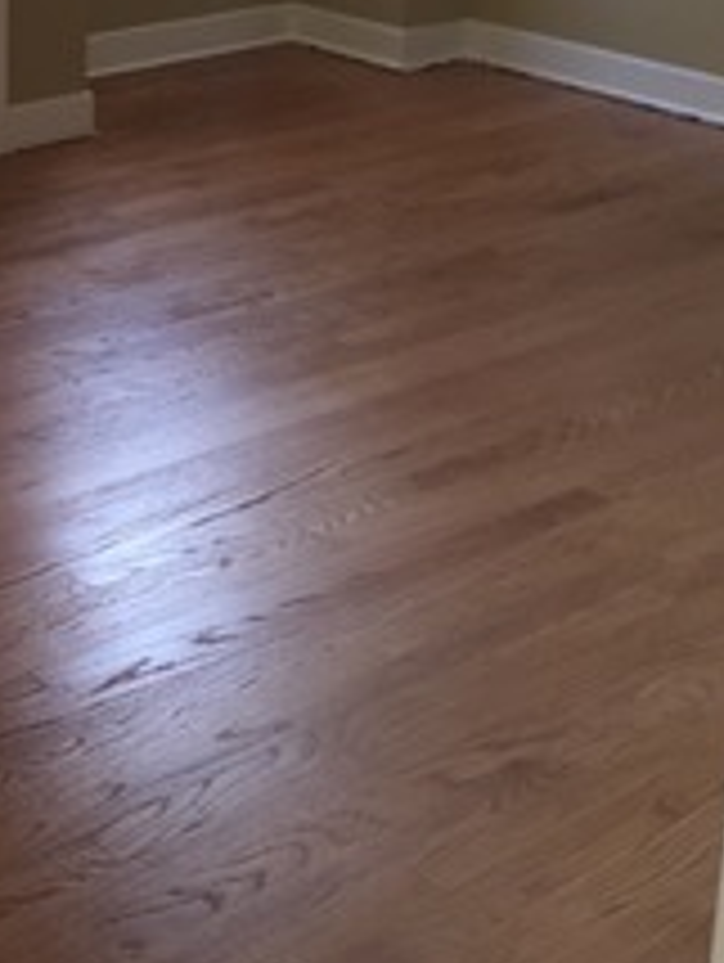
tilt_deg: -12.9
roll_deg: +0.5
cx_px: -67
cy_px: 54
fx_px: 1809
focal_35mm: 65
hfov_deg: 21.5
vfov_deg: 28.4
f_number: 2.2
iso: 100
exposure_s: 1/30
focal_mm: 4.15
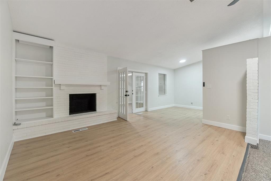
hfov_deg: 100.4
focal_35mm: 15
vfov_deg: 77.3
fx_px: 113
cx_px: 136
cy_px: 90
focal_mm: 10
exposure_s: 1/20
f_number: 6.3
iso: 200
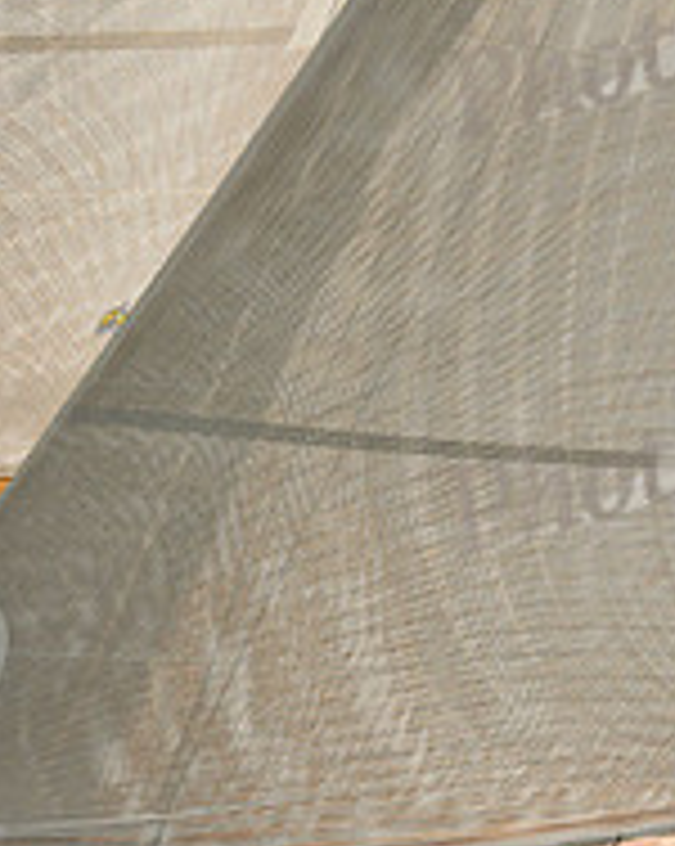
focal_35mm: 203
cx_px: 220
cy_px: 736
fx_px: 5078
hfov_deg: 7.6
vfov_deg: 9.5
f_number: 8
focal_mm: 70
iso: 400
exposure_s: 1/1600
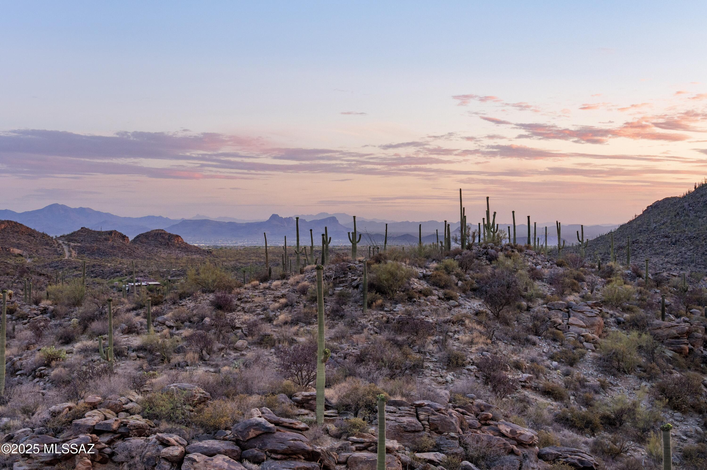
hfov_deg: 45.5
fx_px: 844
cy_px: 235
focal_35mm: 43
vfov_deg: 31.1
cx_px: 354
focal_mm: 43
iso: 1600
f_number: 10
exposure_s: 1/8
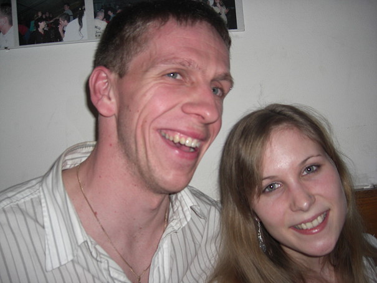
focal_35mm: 38
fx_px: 414
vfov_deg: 37.7
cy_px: 142
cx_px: 188
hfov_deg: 49.0
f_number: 2.8
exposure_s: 1/60
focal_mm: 7.9
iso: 200
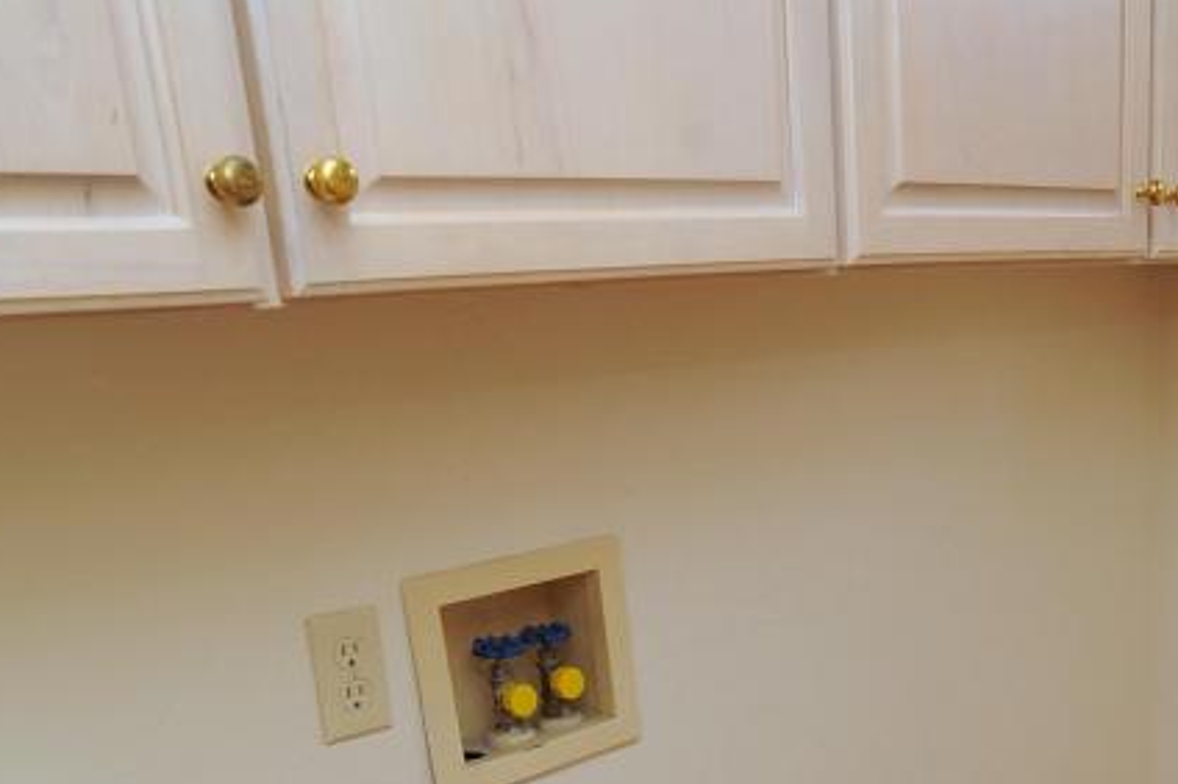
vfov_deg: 25.3
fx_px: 1602
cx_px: 1161
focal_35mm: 49
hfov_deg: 36.5
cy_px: 881
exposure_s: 1/80
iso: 500
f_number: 7.1
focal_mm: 18
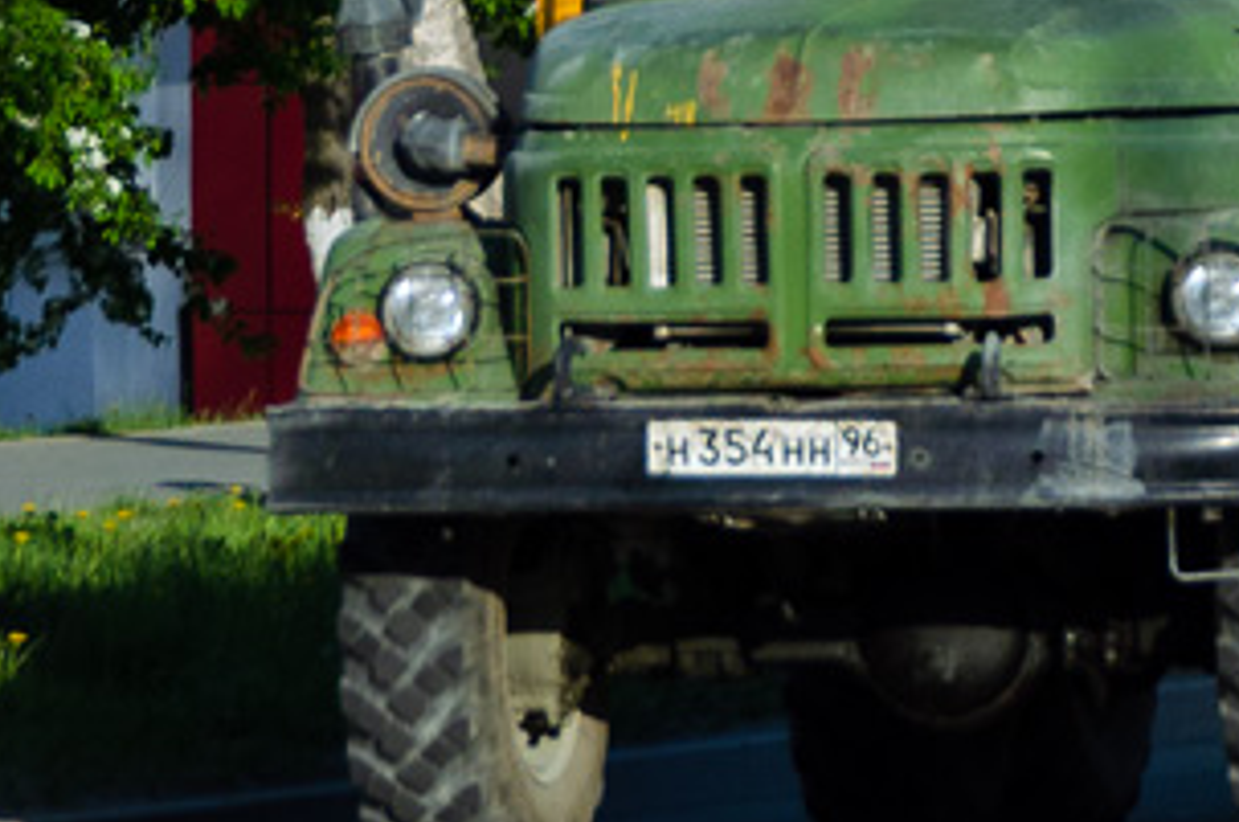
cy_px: -317
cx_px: 1002
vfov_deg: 1.9
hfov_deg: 2.9
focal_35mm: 712
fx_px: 24465
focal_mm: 120
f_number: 8
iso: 200
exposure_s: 1/800
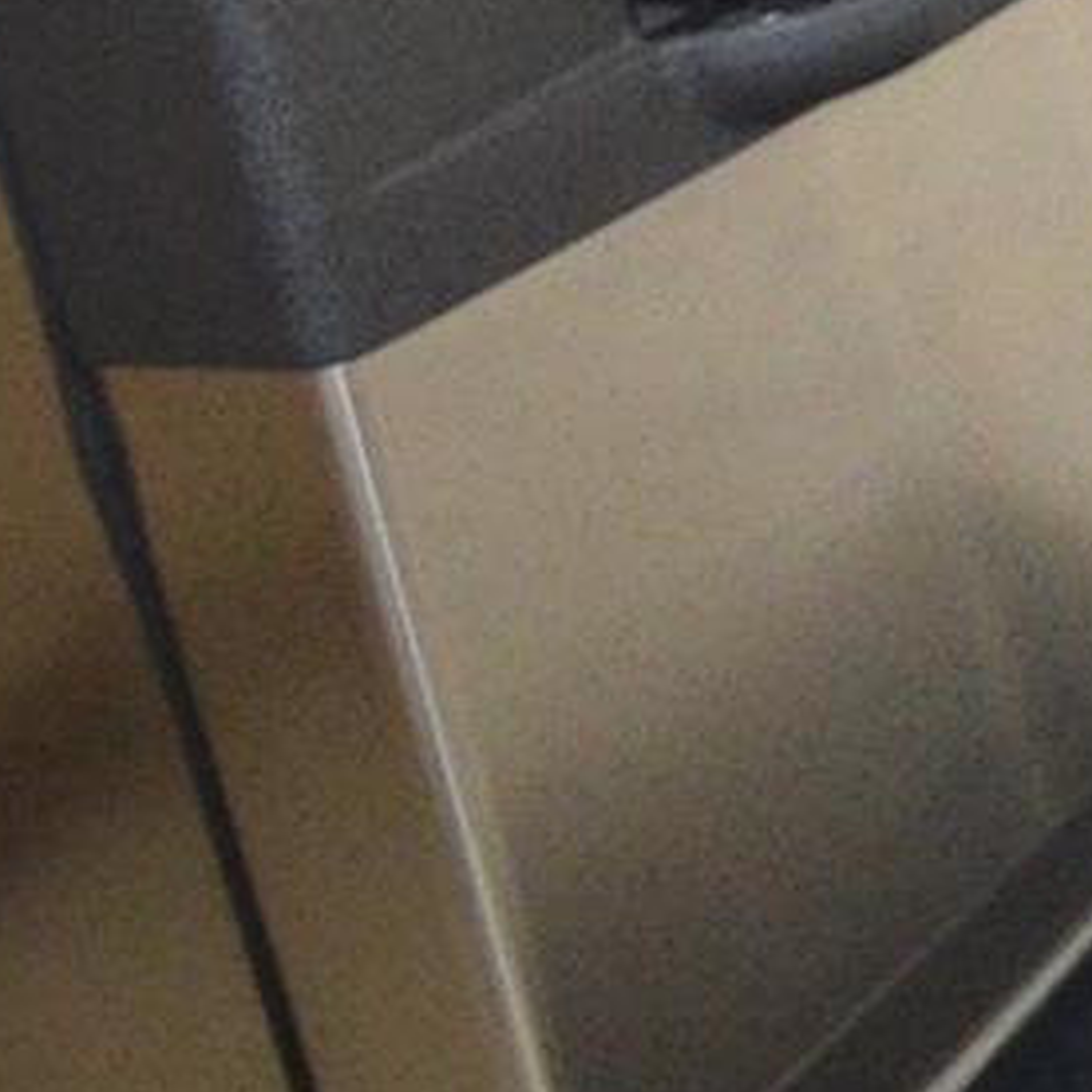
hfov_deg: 13.2
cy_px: -704
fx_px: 2641
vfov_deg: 19.3
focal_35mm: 74
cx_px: 2920
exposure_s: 1/60
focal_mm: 10
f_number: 3.5
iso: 1800
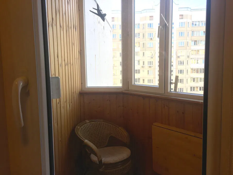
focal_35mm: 29
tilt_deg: -6.2
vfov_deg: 48.2
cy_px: 88
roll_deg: +1.2
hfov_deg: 61.7
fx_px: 195
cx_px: 116
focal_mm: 4.15
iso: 32
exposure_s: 1/170
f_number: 2.2
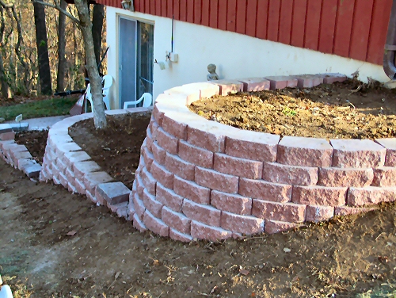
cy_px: 149
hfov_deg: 37.5
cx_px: 198
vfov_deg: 28.6
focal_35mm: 51
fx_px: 584
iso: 80
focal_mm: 8.5
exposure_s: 1/125
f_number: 3
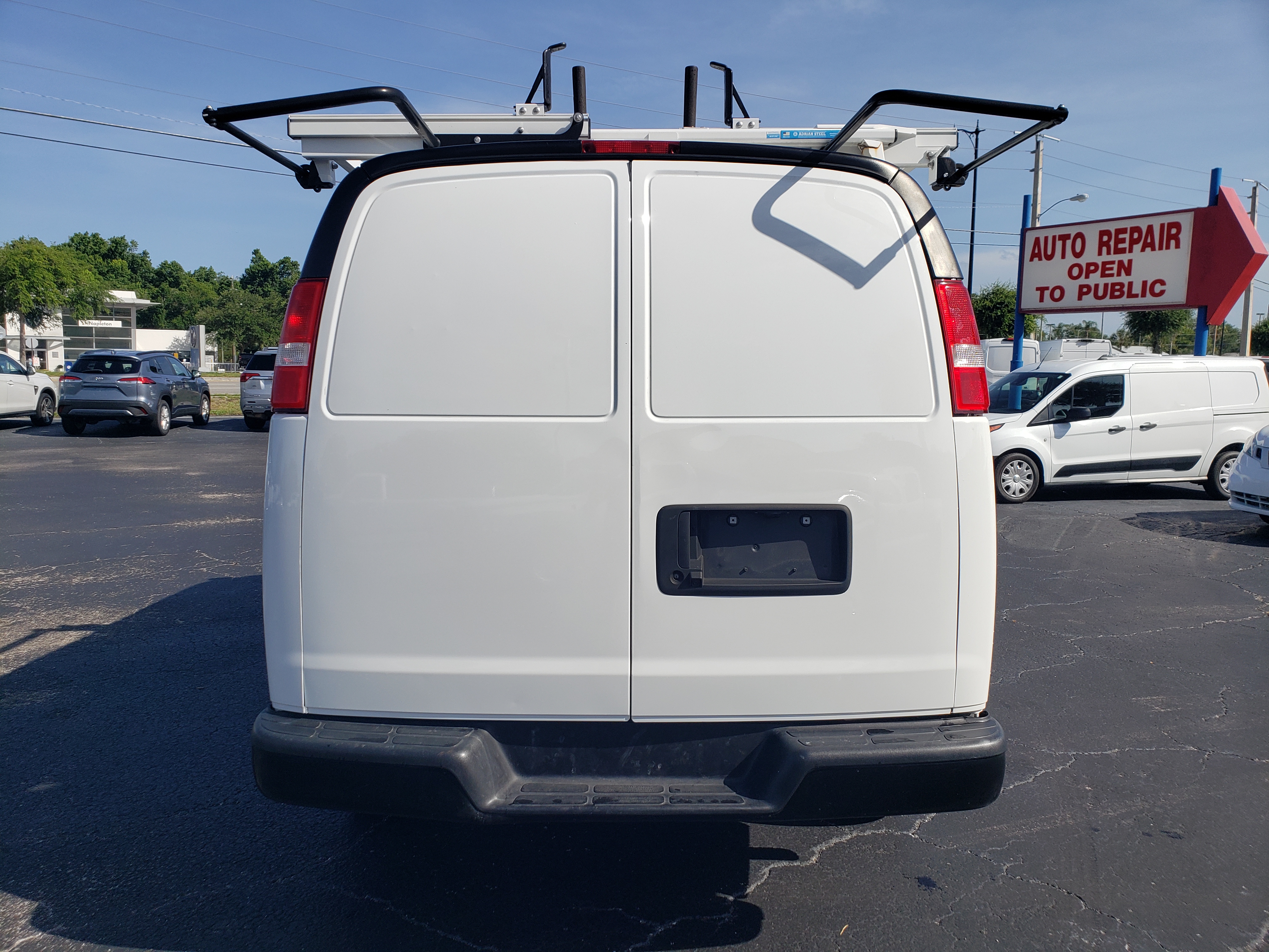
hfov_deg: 67.3
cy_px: 476
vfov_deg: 53.1
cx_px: 634
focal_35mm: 26
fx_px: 953
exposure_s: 1/2111
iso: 50
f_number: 2.4
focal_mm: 4.3
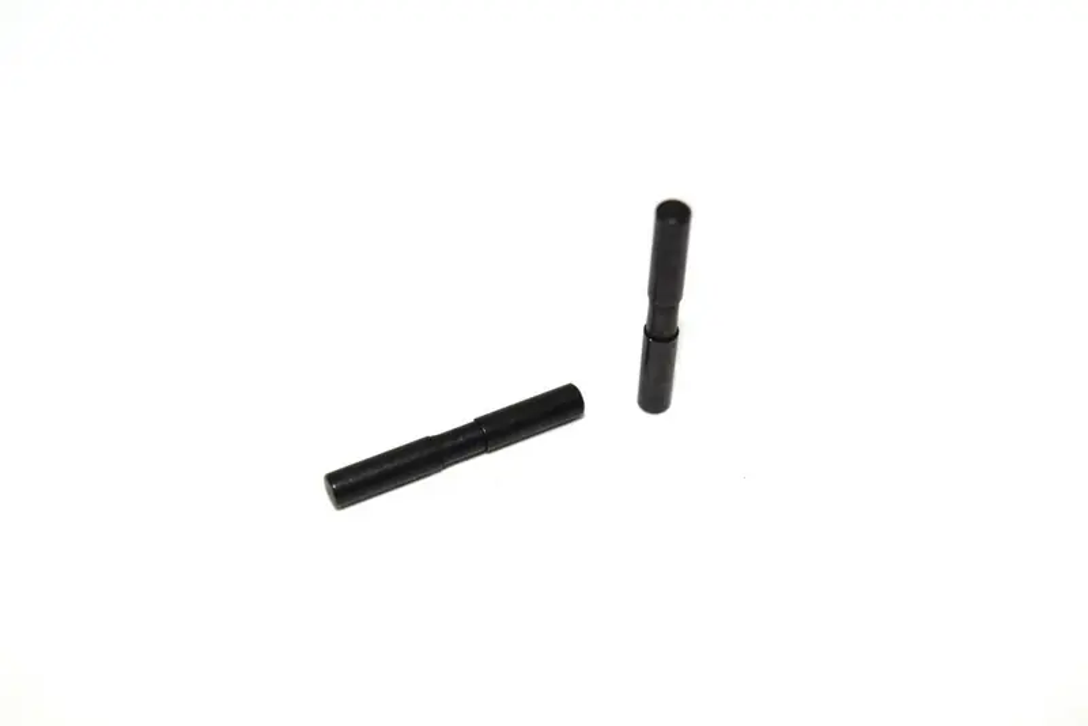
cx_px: 544
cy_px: 363
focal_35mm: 57
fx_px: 1723
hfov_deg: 35.0
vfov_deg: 23.8
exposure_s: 1/60
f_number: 7.1
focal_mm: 38
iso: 100
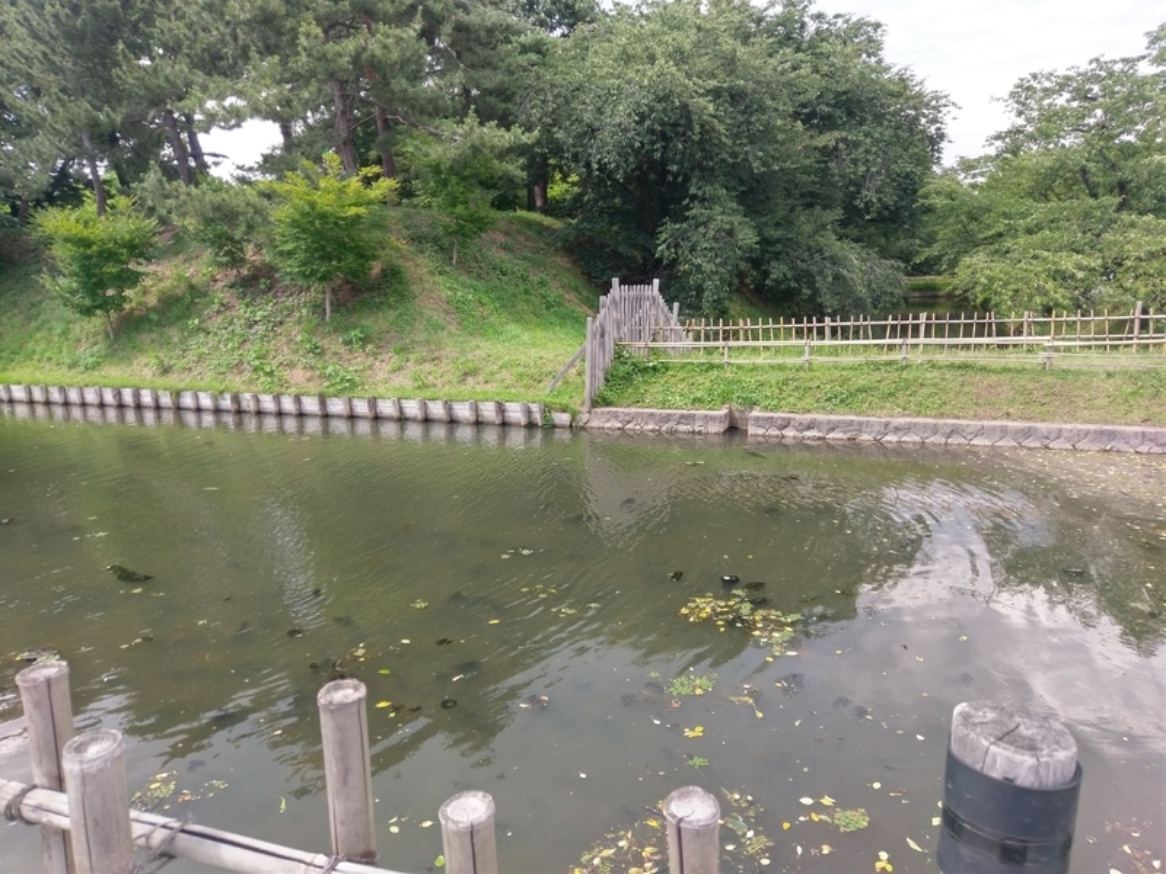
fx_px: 876
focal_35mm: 26
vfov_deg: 53.1
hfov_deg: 67.3
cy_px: 437
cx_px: 583
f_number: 1.8
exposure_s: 1/444
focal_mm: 4.58
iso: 100
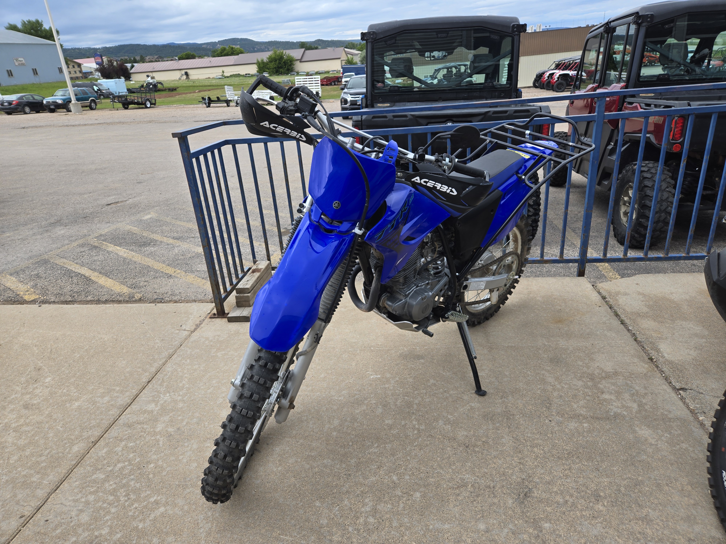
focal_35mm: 23
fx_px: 482
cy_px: 272
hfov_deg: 73.9
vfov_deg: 58.9
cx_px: 363
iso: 25
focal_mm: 5.4
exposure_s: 1/1189
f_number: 1.8
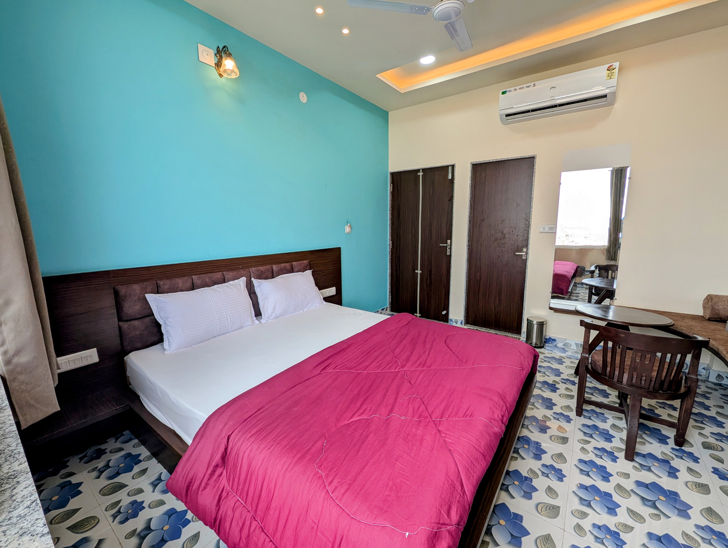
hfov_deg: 106.1
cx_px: 364
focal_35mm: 13
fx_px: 274
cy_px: 274
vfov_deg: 90.1
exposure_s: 1/100
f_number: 2.2
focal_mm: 1.95
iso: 31
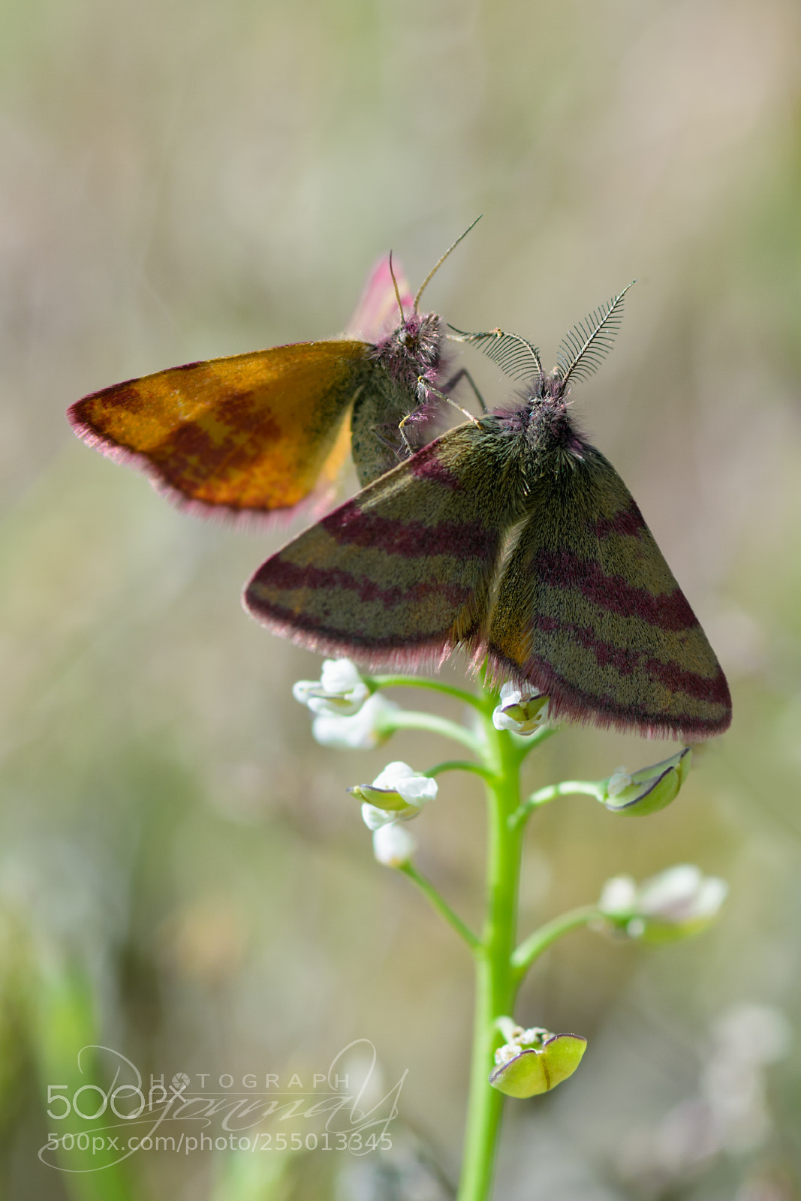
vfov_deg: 13.0
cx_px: 400
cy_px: 600
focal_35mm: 158
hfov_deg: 8.7
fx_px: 5255
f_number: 8
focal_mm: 105
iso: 200
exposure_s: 1/320
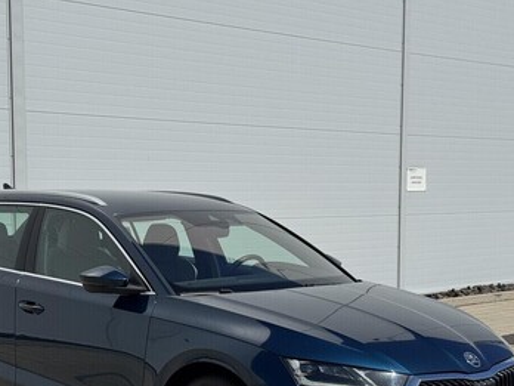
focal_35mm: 76
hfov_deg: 25.6
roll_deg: +0.2
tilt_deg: -4.7
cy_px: 301
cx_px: 188
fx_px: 1128
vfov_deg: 19.2
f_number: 1.78
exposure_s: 1/10526
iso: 80
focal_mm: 6.76
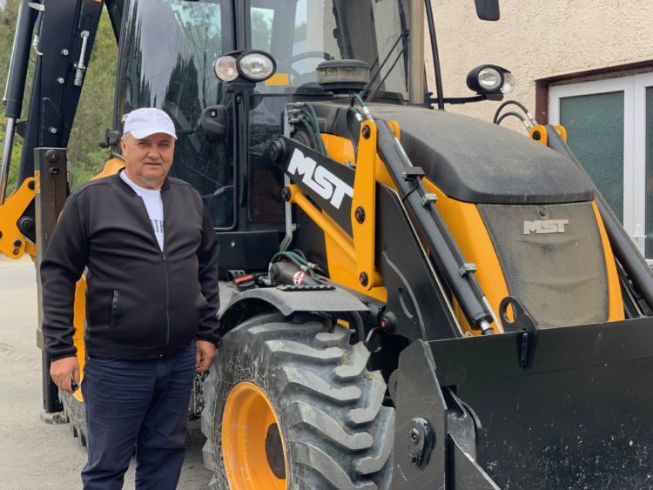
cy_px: 245
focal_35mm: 52
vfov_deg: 28.0
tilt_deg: -3.7
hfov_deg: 36.8
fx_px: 981
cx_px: 326
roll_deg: +1.3
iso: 16
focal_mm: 6
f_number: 2.4
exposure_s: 1/122
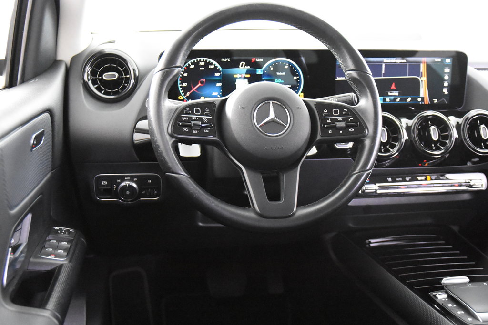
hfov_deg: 46.4
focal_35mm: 42
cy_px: 162
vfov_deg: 31.9
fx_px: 569
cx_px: 244
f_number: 3.2
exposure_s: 1/50
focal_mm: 28
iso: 12800
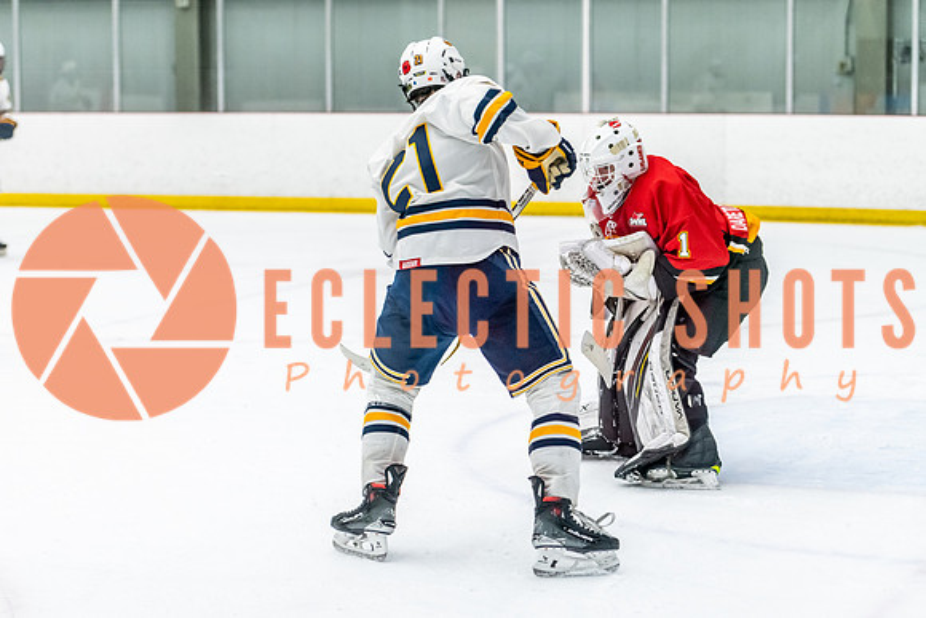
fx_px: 2490
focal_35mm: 97
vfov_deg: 14.1
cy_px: 340
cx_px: 411
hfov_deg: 21.1
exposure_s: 1/800
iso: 3200
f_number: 2.8
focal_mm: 86
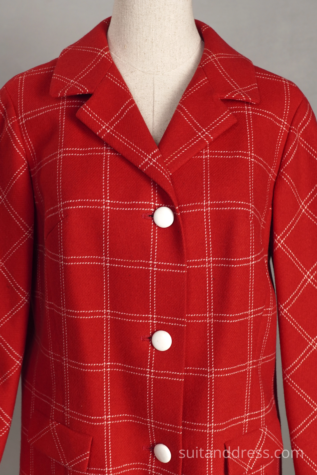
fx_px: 634
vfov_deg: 41.1
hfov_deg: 28.1
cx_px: 158
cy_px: 238
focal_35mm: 48
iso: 400
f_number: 5
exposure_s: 1/80
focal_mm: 32
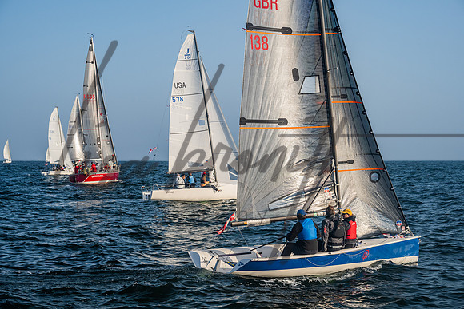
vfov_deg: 18.4
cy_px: 154
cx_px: 232
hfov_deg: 27.3
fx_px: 956
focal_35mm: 74
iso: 400
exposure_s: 1/640
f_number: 8
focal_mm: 73
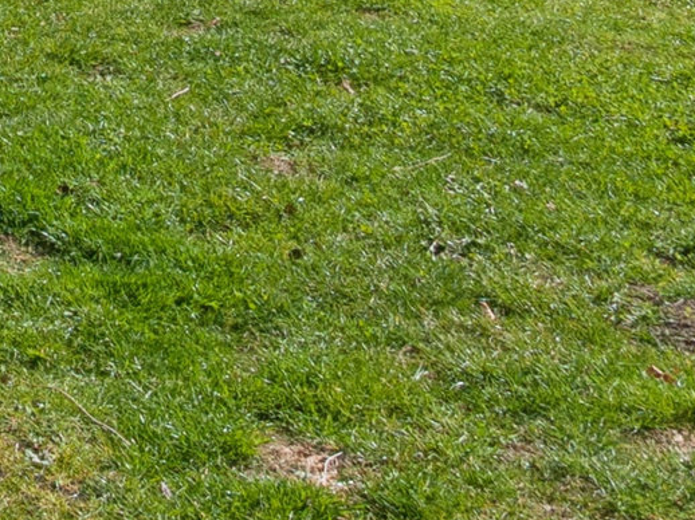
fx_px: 2348
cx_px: -735
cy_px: -722
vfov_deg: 10.8
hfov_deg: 14.0
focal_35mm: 117
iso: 200
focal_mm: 14
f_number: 10
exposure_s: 1/640
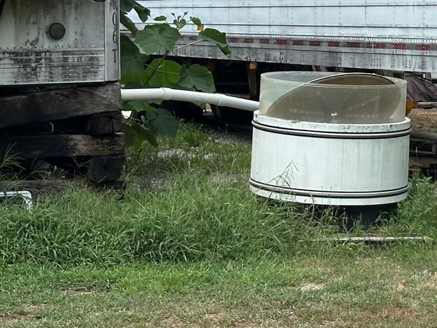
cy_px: -32
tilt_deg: +1.5
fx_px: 1754
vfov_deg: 10.5
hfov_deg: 14.1
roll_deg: +0.0
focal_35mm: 139
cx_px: 334
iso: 64
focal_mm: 6.86
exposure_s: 1/3472
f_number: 1.78
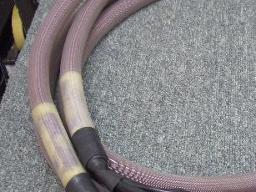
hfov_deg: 25.8
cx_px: 234
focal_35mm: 73
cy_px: 117
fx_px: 540
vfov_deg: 20.1
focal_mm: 5.8
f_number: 2.6
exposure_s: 1/15
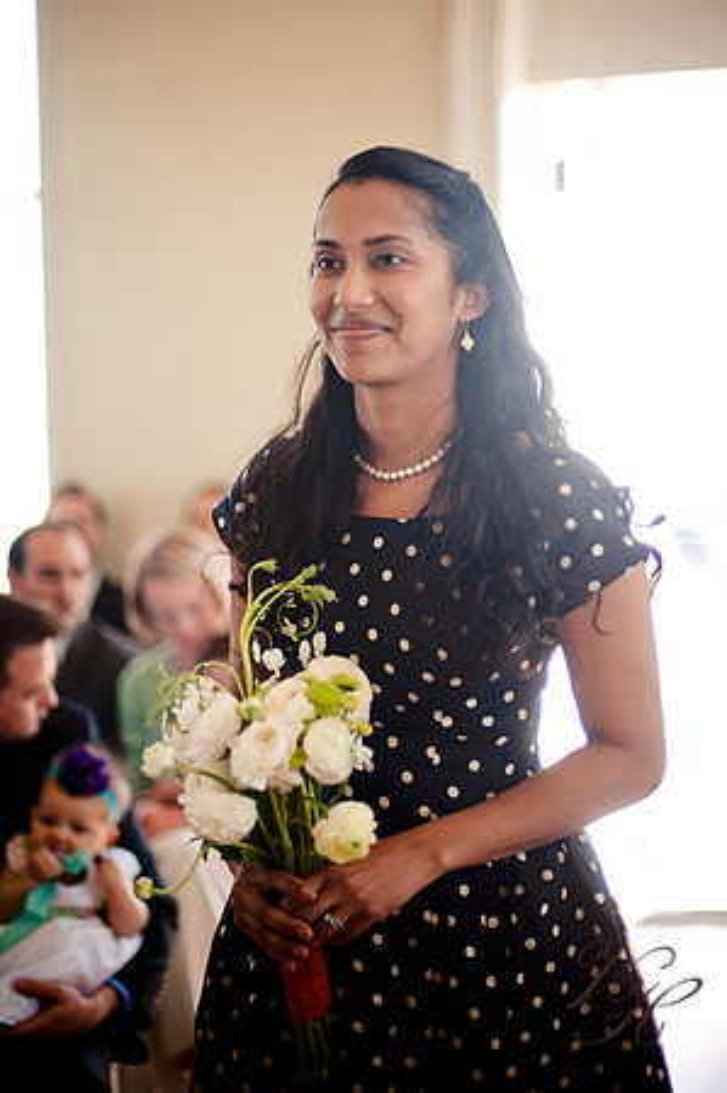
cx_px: 364
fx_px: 1518
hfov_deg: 26.9
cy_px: 546
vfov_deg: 39.6
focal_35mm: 50
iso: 200
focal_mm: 50
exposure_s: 1/250
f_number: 1.4
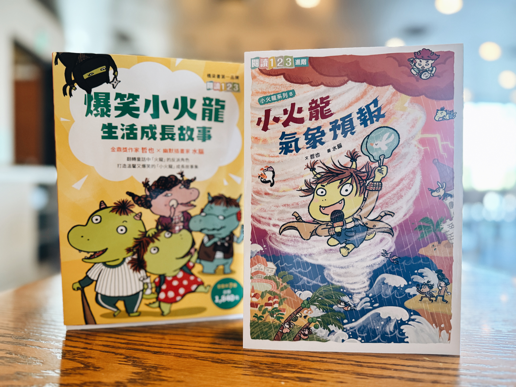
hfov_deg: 71.6
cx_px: 258
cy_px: 194
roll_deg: -0.3
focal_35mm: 24
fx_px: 358
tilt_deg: -1.3
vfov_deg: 56.8
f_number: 1.78
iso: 320
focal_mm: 6.76
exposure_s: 1/60
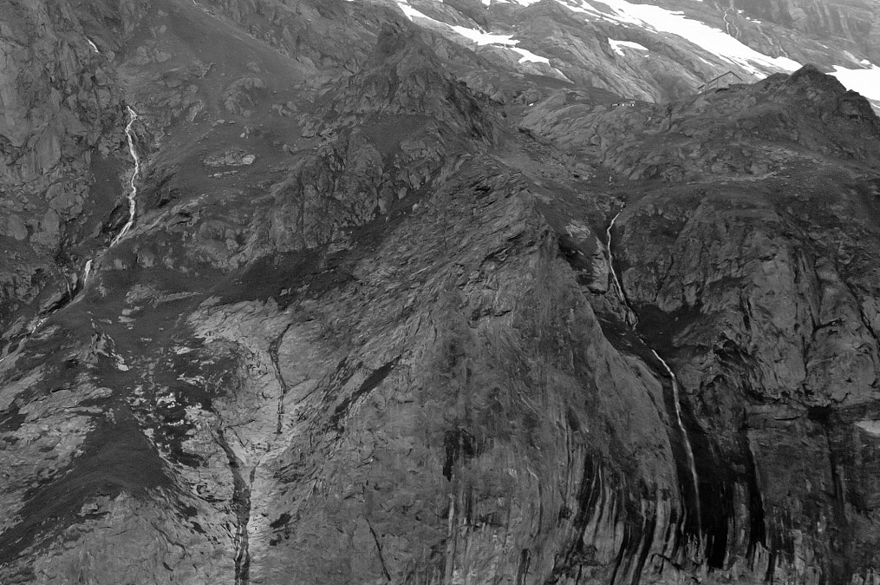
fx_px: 11547
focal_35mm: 473
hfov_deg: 4.4
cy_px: 234
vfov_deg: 2.9
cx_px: 311
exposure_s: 1/350
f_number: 9
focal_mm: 200
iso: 320
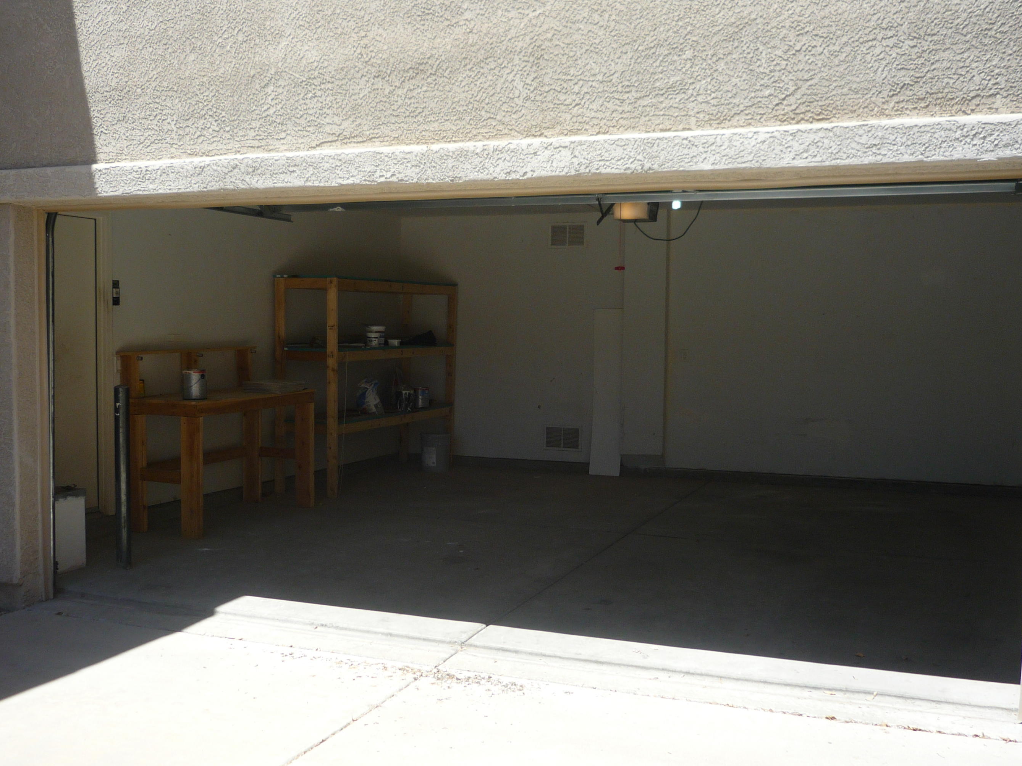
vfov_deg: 38.7
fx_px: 1092
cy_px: 405
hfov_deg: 50.1
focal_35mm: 37
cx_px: 481
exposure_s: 1/800
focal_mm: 5.5
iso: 100
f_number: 2.8
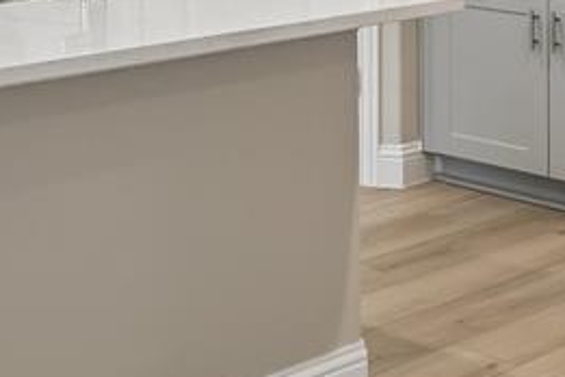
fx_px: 1475
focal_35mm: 94
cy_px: -238
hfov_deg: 21.6
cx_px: 169
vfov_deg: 13.5
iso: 400
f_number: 8
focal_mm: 24
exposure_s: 1/8
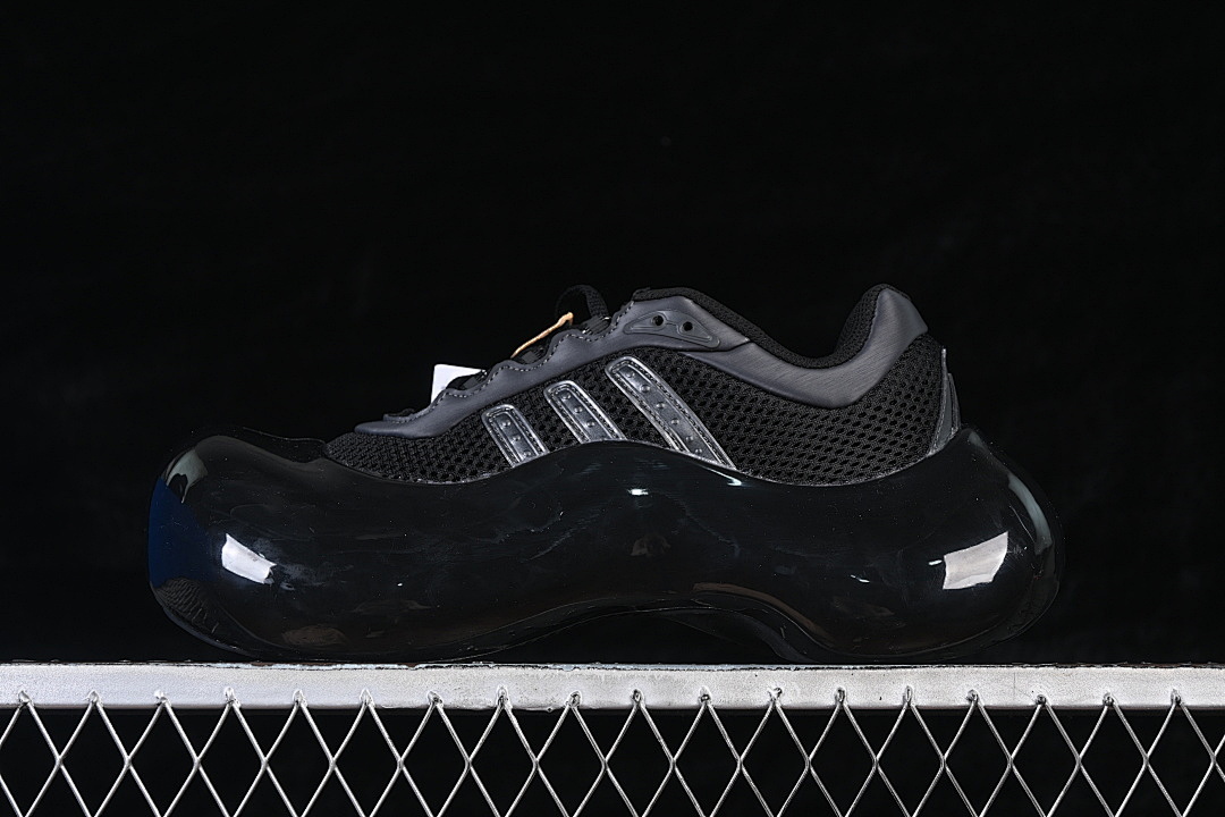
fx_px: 2552
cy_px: 408
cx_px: 612
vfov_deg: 18.2
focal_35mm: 75
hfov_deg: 27.0
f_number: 6.3
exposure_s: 1/50
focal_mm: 50
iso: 160
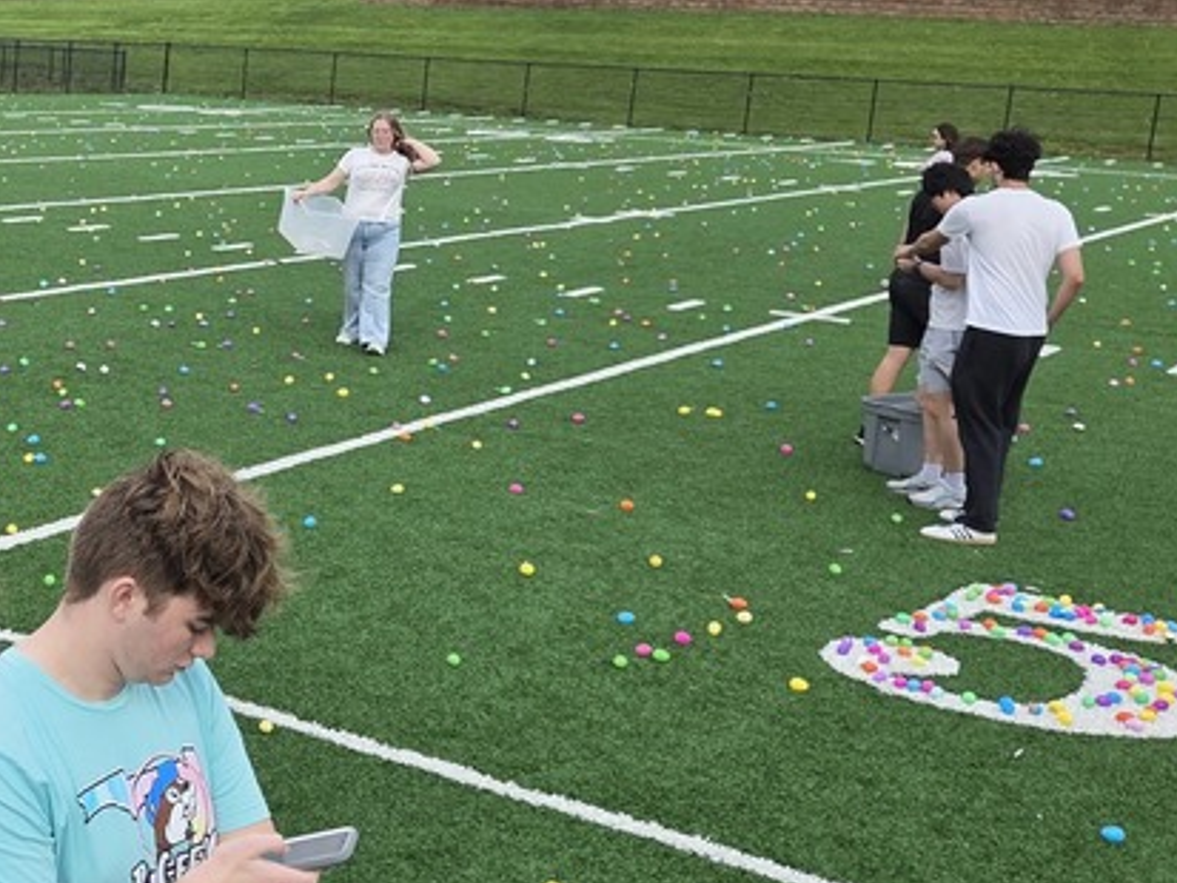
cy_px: 402
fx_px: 1939
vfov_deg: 25.7
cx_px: -6
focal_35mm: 57
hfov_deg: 31.2
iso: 80
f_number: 1.8
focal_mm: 5.4
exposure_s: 1/2671
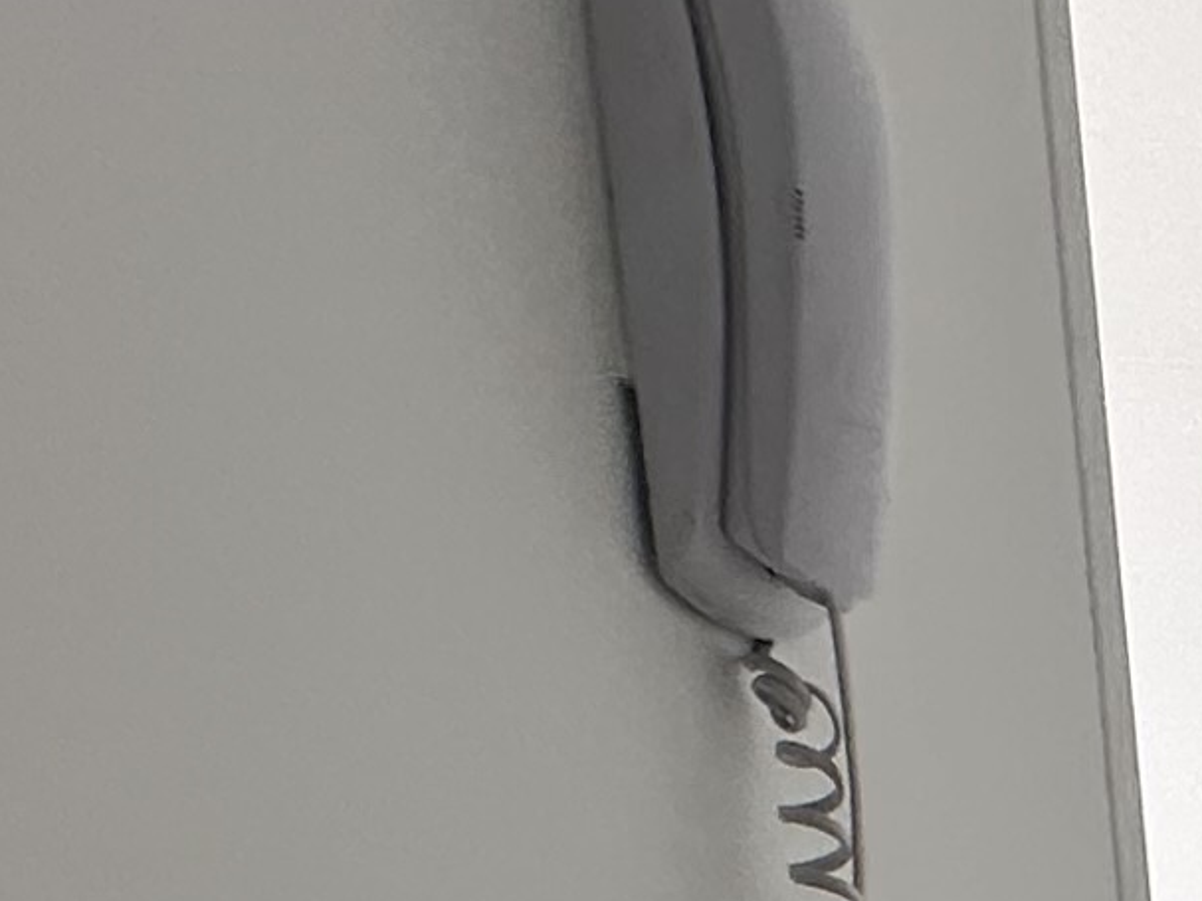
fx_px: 3229
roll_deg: -2.0
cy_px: 2210
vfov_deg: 12.3
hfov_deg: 14.4
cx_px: 2846
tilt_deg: -12.0
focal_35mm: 93
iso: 40
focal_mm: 2.22
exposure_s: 1/247
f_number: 2.2
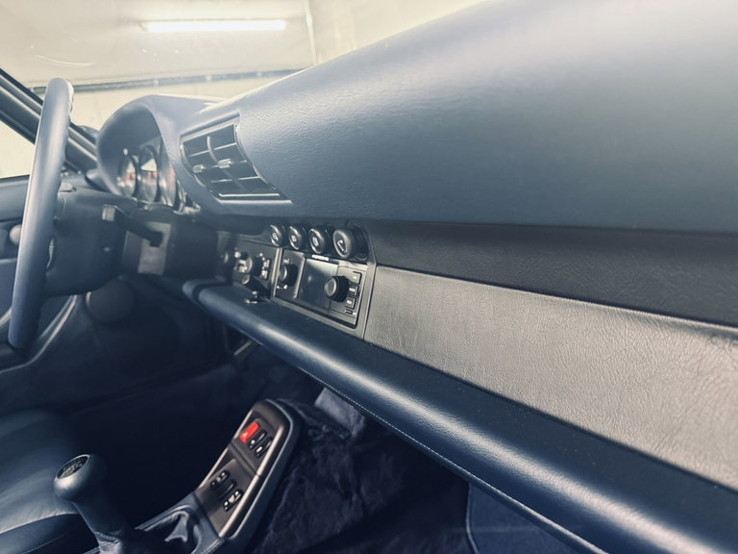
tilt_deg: -13.0
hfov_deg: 71.6
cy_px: 277
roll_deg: +8.2
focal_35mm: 24
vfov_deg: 56.8
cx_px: 369
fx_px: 512
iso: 800
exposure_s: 1/33
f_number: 1.78
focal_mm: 6.76
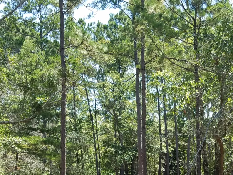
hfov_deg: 25.1
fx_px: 512
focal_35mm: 76
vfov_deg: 18.8
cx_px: 193
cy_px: 180
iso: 50
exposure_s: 1/704
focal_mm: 4.2
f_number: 1.7
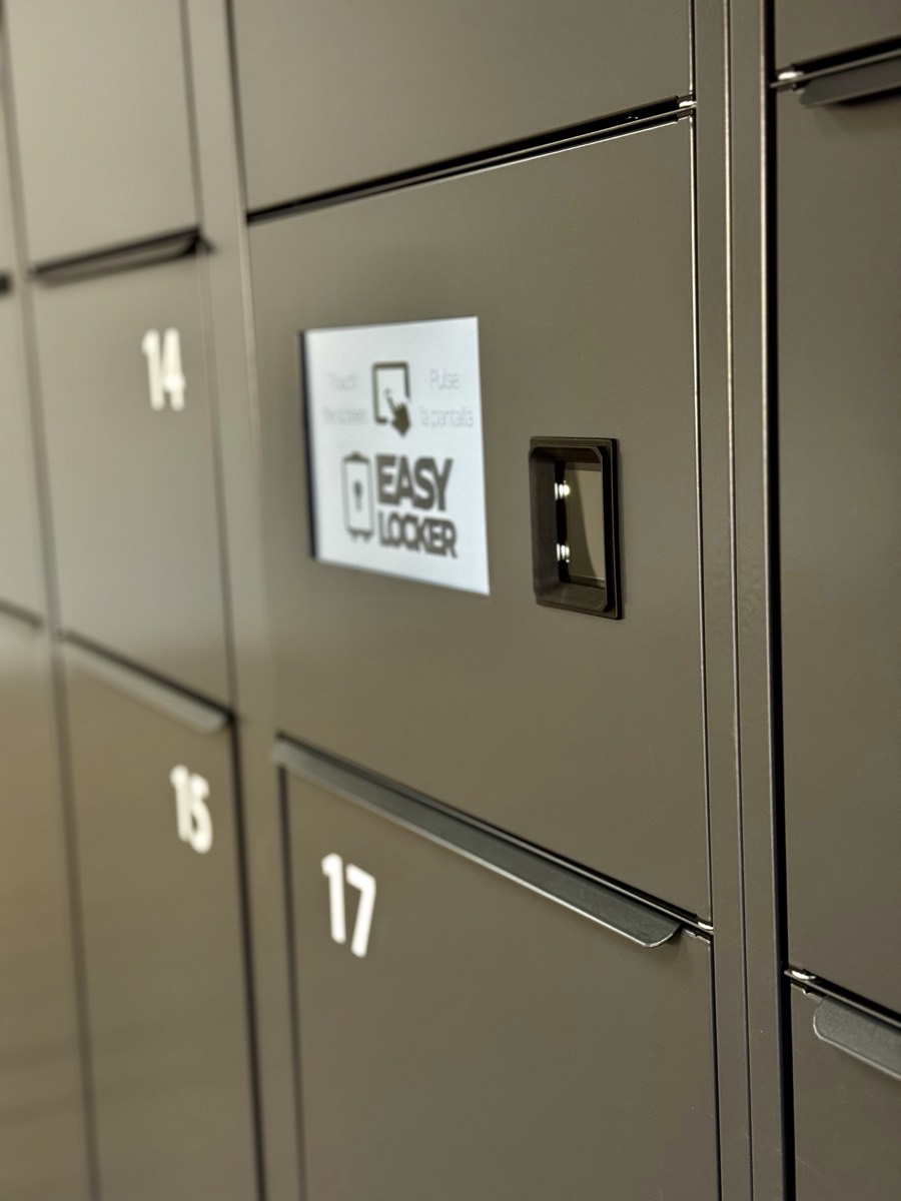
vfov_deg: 39.7
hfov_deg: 30.3
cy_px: 600
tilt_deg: -9.0
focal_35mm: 48
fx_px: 1666
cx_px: 450
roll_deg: +2.1
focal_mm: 6.76
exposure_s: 1/50
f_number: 1.78
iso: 200
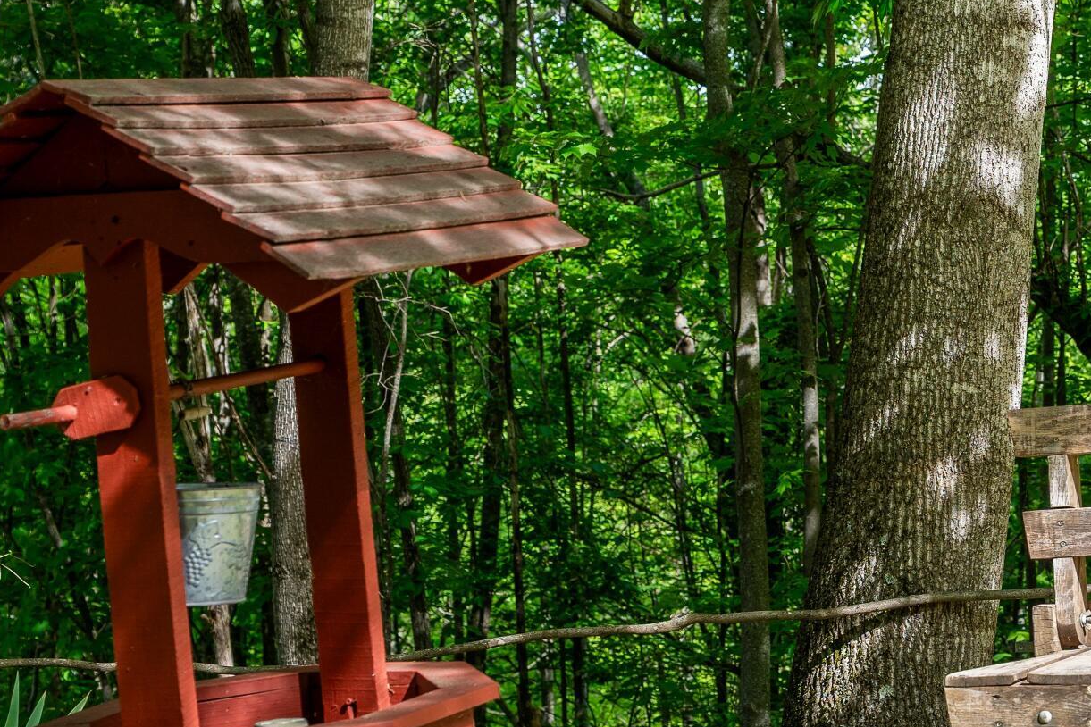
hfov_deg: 22.3
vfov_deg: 15.9
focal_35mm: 86
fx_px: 2606
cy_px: 312
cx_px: 1204
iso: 100
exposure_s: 1/30
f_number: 4.5
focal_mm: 35
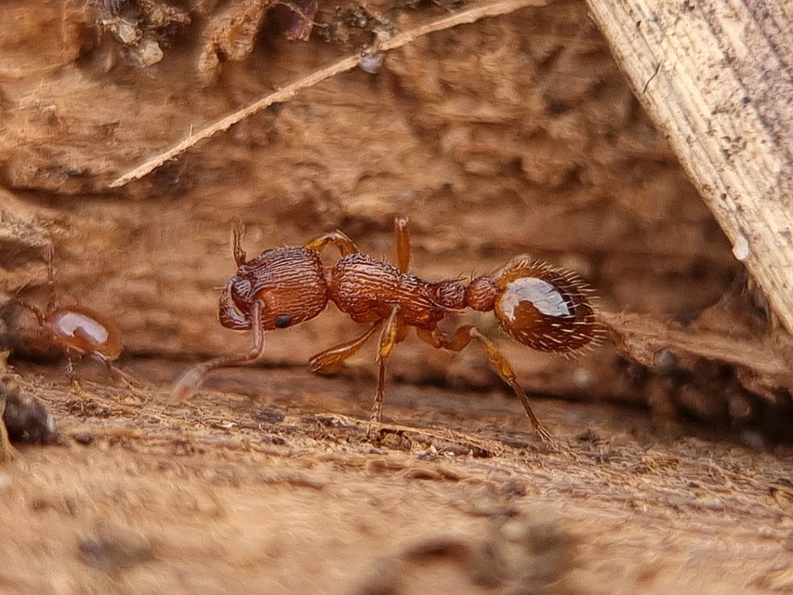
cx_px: 396
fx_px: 596
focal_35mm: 26
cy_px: 298
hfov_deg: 67.3
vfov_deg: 53.1
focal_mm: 5.4
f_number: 1.8
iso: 50
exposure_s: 1/167
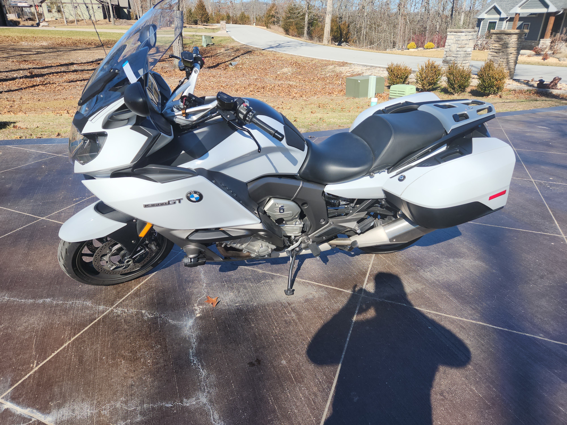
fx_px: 377
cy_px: 212
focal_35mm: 23
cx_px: 284
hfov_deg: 73.9
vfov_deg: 58.9
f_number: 1.8
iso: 20
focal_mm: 5.4
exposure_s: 1/1050
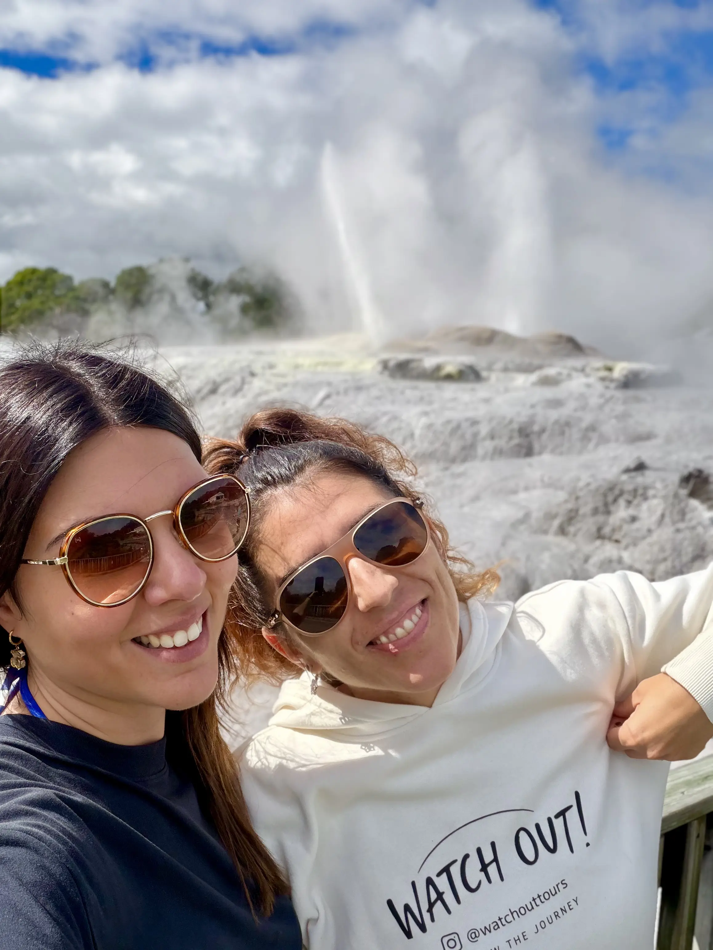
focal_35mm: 30
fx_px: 824
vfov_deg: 60.0
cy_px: 475
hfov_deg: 46.8
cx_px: 356
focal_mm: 2.71
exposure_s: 1/1381
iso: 40
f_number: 1.9
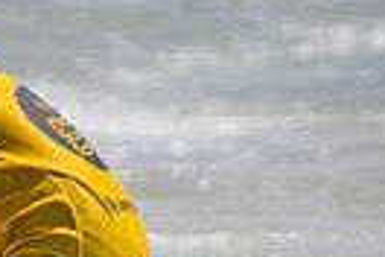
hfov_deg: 1.0
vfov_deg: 0.7
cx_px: -309
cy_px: 468
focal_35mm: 1991
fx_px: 21291
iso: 160
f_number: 5.6
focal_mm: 400
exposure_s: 1/2000
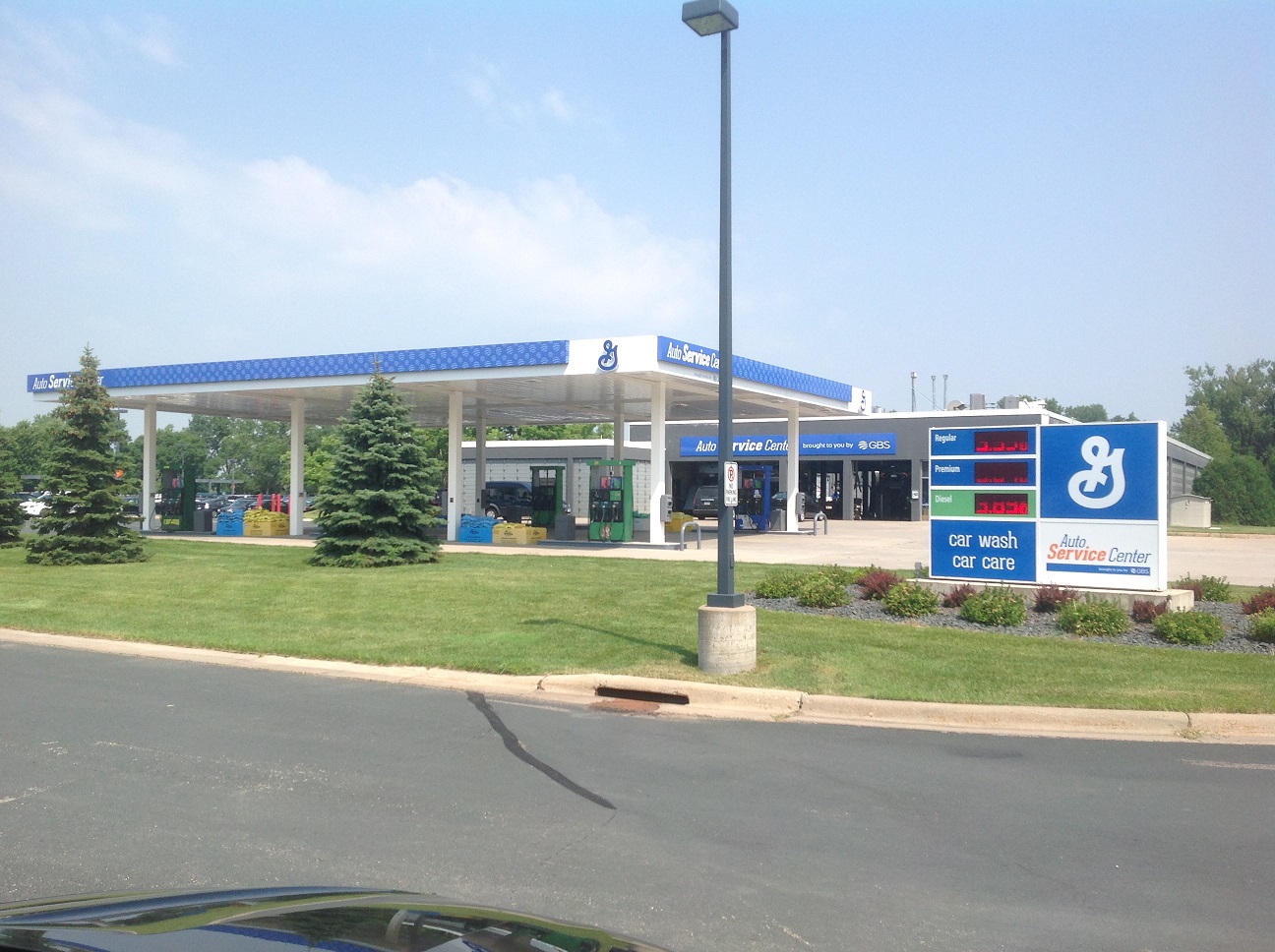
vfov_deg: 40.6
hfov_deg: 52.7
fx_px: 1287
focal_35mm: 35
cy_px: 476
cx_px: 638
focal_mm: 4.28
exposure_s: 1/1513
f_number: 2.4
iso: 50
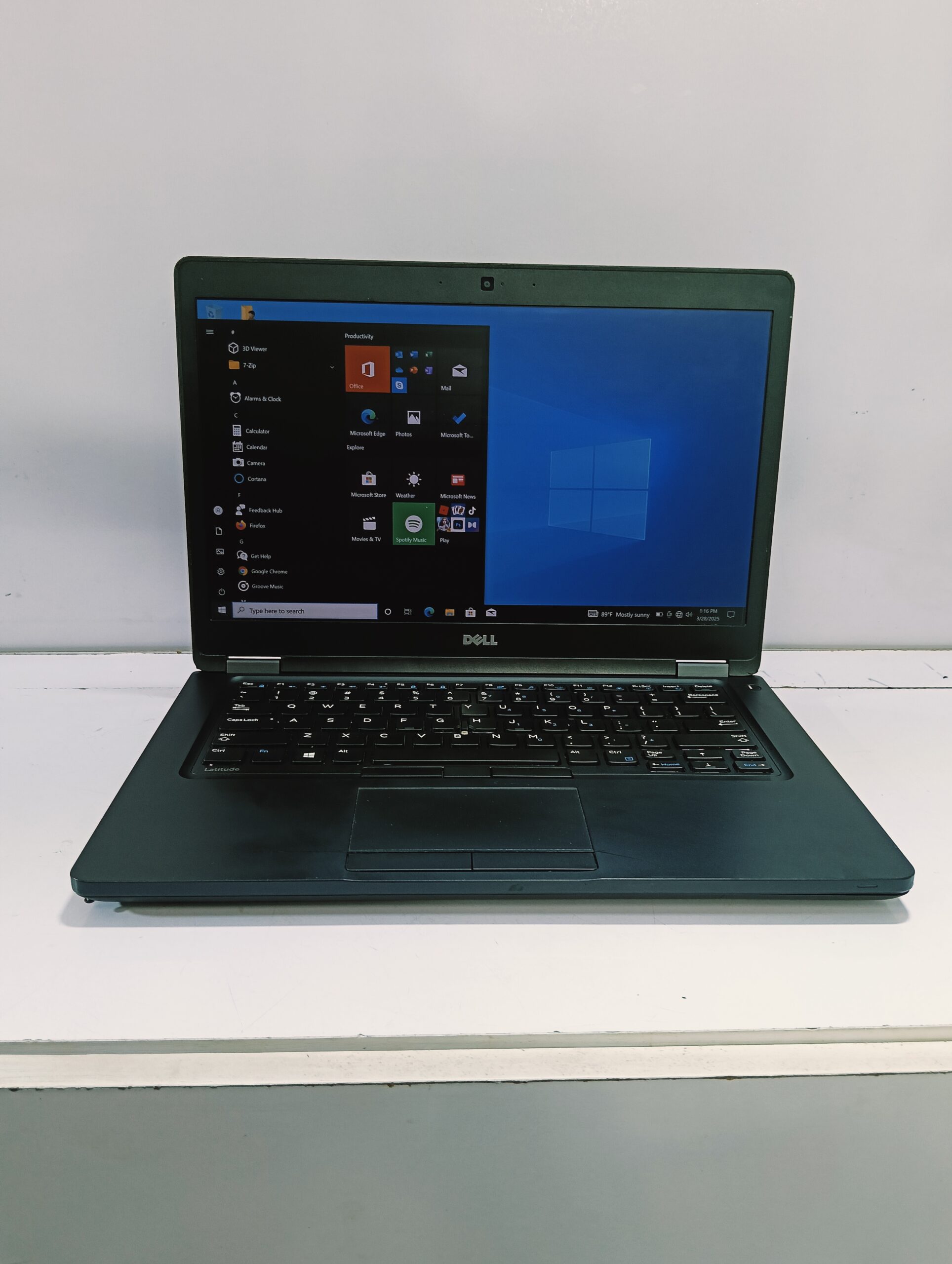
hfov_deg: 51.5
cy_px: 632
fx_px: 987
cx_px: 476
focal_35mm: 27
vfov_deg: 65.2
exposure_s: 1/33.3
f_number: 1.8
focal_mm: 3.98
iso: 125
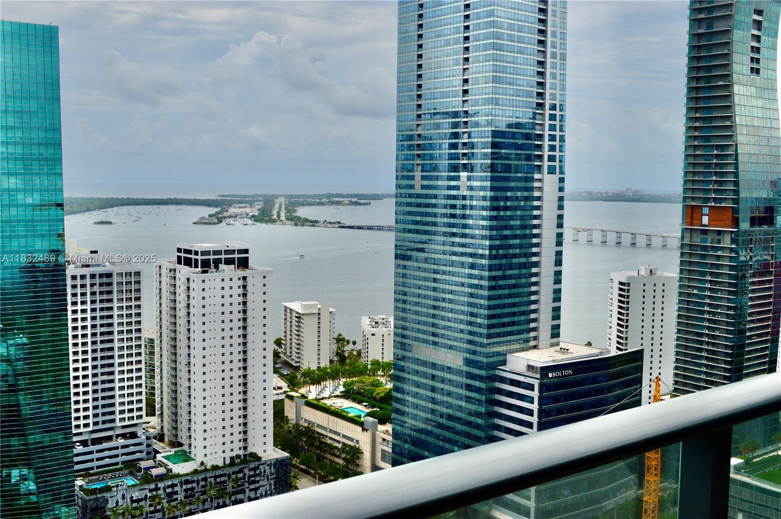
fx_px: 845
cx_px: 390
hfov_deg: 49.6
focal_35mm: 39
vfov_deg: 34.1
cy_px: 260
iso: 280
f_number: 11
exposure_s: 1/500
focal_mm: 26
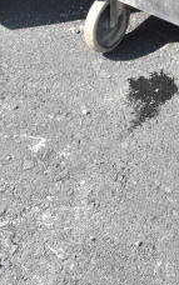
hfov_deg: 8.7
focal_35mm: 147
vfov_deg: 12.6
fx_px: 1144
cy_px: -278
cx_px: 290
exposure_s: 1/500
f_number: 11
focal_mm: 24
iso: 1600
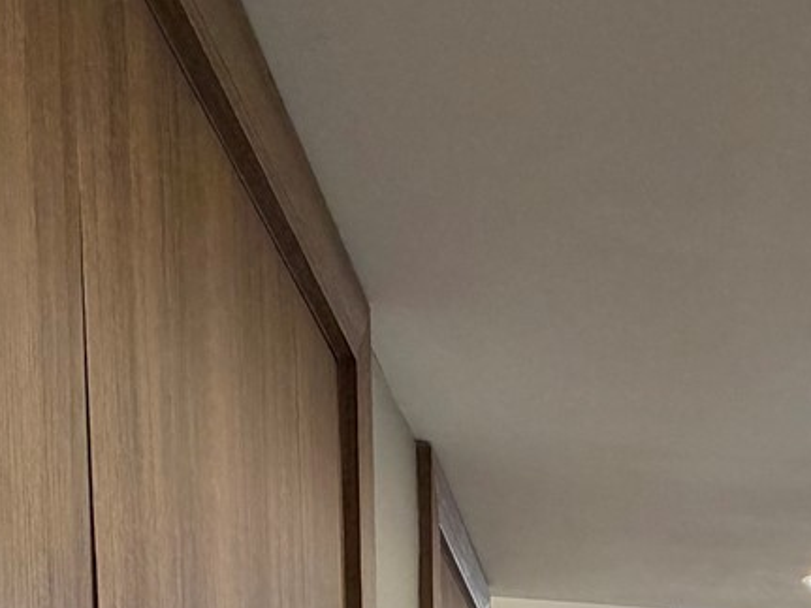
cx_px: 971
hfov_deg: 31.1
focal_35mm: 52
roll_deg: -0.1
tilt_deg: -3.5
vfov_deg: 22.3
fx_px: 1218
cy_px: 945
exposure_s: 1/120
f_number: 2.2
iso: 250
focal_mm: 2.22
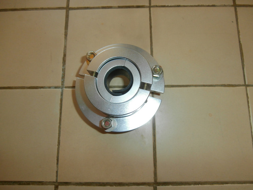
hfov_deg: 71.6
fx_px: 175
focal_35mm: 24
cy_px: 95
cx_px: 126
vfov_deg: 56.8
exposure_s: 1/30
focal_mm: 4.2
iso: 200
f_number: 3
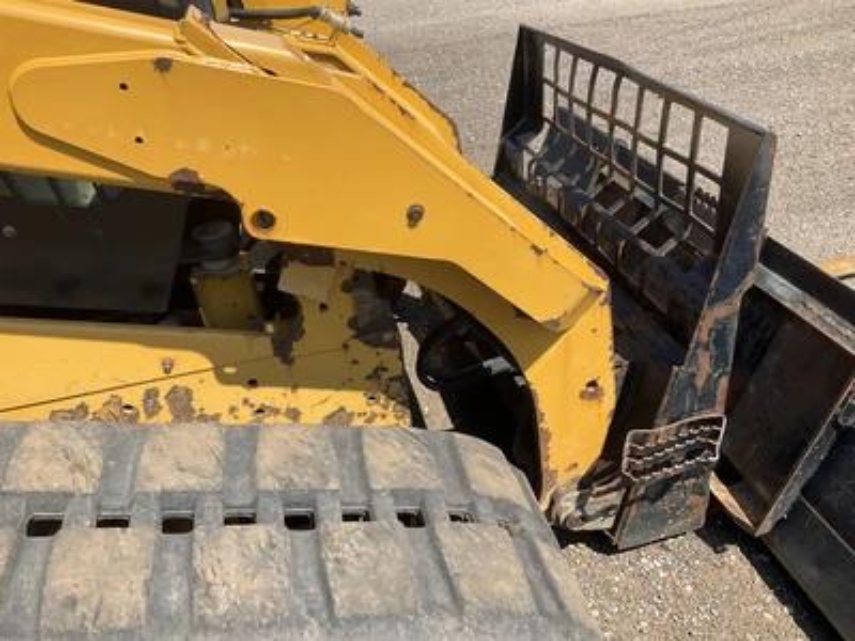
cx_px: 428
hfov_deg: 61.7
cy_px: 320
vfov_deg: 48.2
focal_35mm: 29
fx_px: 716
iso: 25
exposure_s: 1/1144
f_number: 1.8
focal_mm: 3
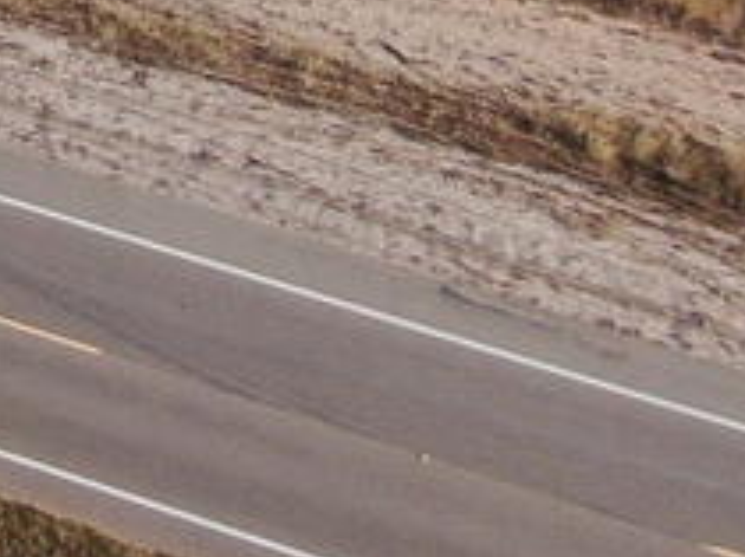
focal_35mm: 199
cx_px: -1266
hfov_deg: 8.7
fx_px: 4278
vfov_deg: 7.0
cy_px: -752
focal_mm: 5
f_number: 3
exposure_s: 1/640
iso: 100
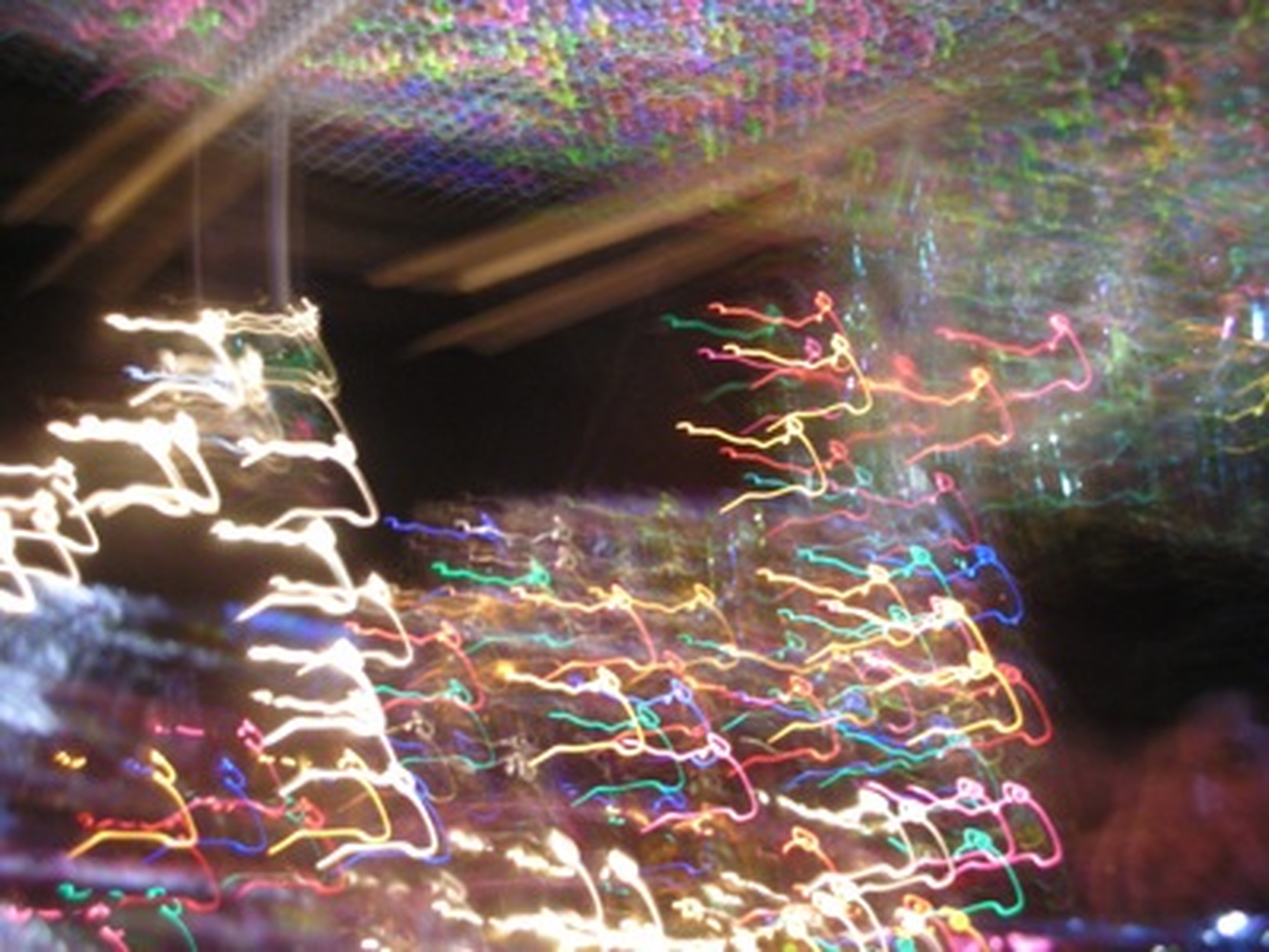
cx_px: 634
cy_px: 476
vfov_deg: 40.7
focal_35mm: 35
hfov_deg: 52.6
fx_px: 1283
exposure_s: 1
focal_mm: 5.8
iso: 200
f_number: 2.8
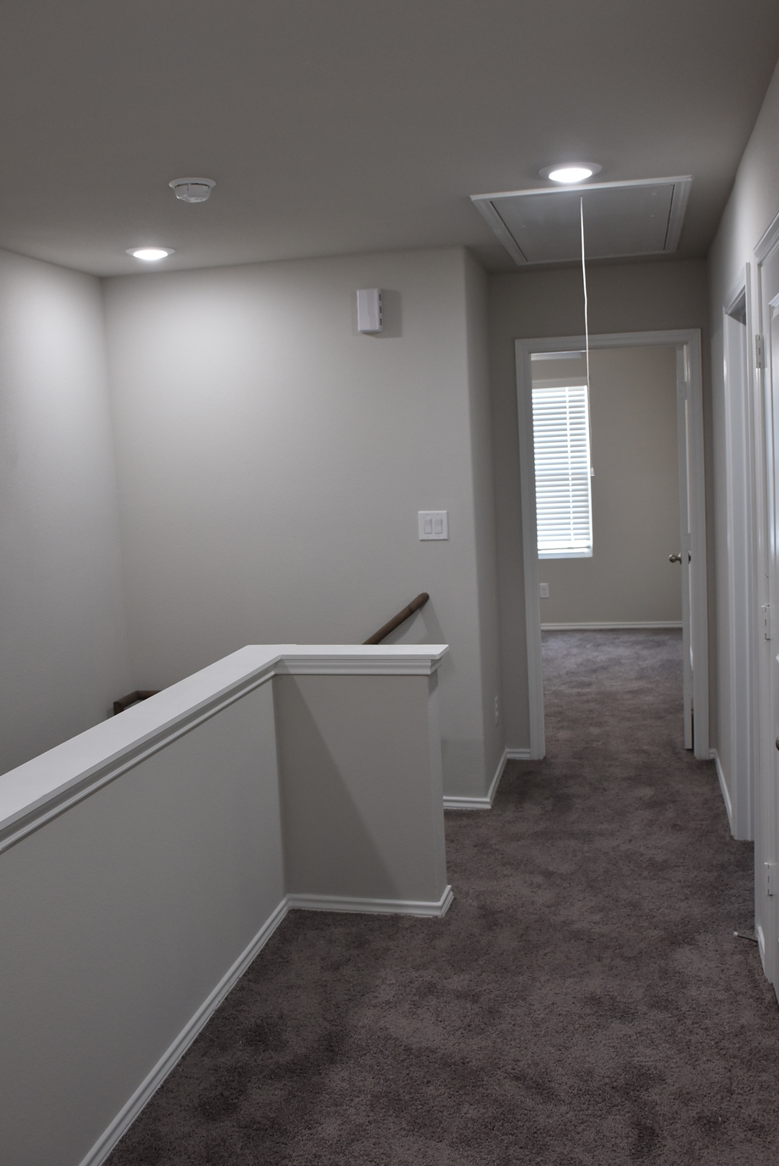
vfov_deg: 54.4
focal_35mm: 35
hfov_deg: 37.9
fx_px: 1134
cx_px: 406
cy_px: 565
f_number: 4
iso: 450
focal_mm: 22
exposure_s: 1/60
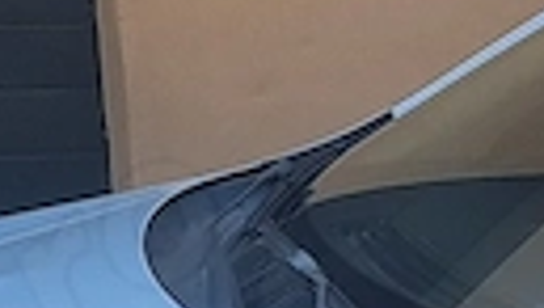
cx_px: 1244
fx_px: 2802
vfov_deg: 6.2
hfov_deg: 9.9
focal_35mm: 194
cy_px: 570
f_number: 1.8
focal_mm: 5.54
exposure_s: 1/388
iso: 40
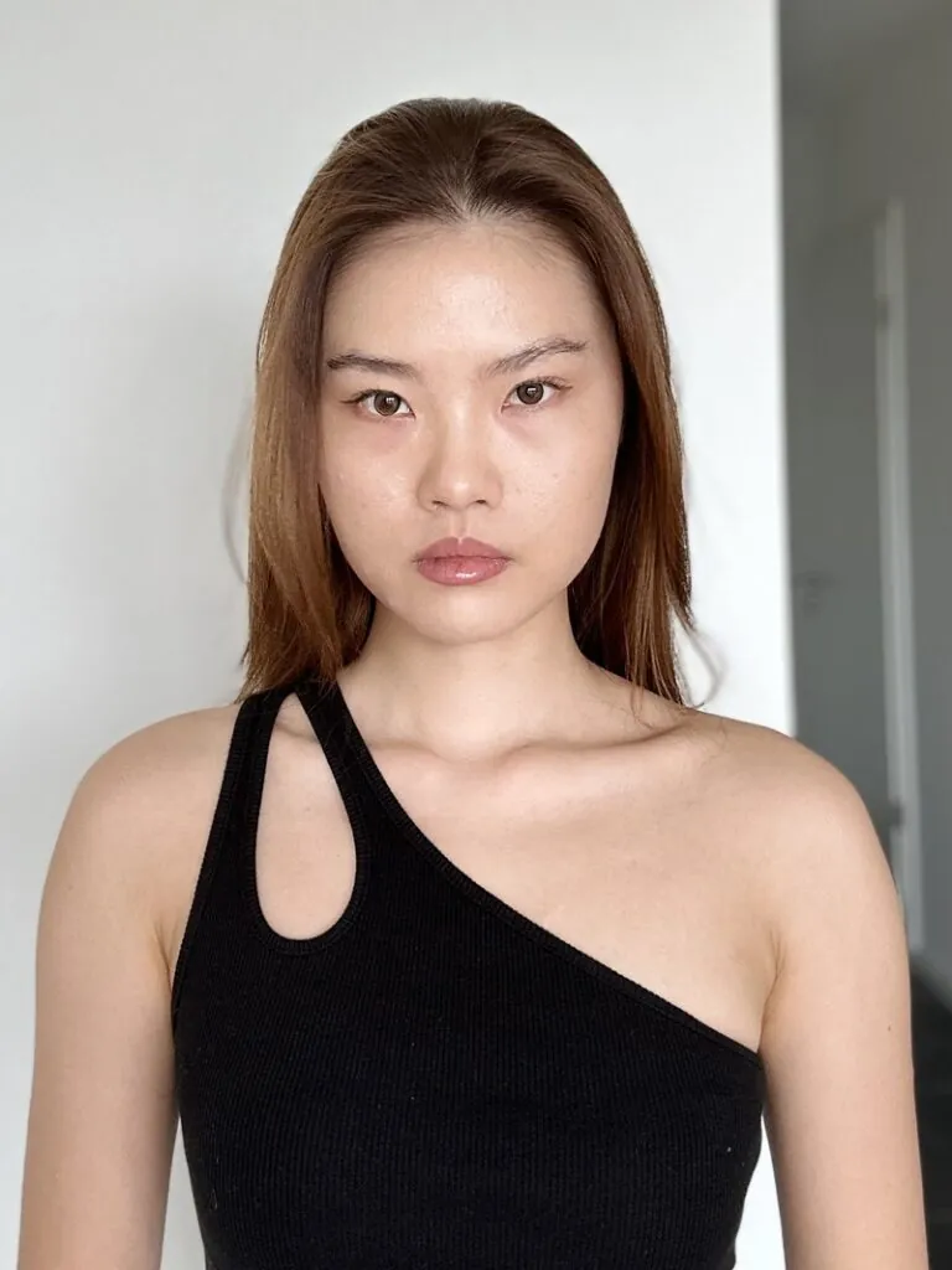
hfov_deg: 46.8
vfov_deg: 60.0
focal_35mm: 30
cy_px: 635
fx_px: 1100
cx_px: 476
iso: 50
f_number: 1.9
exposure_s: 1/121
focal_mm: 2.69
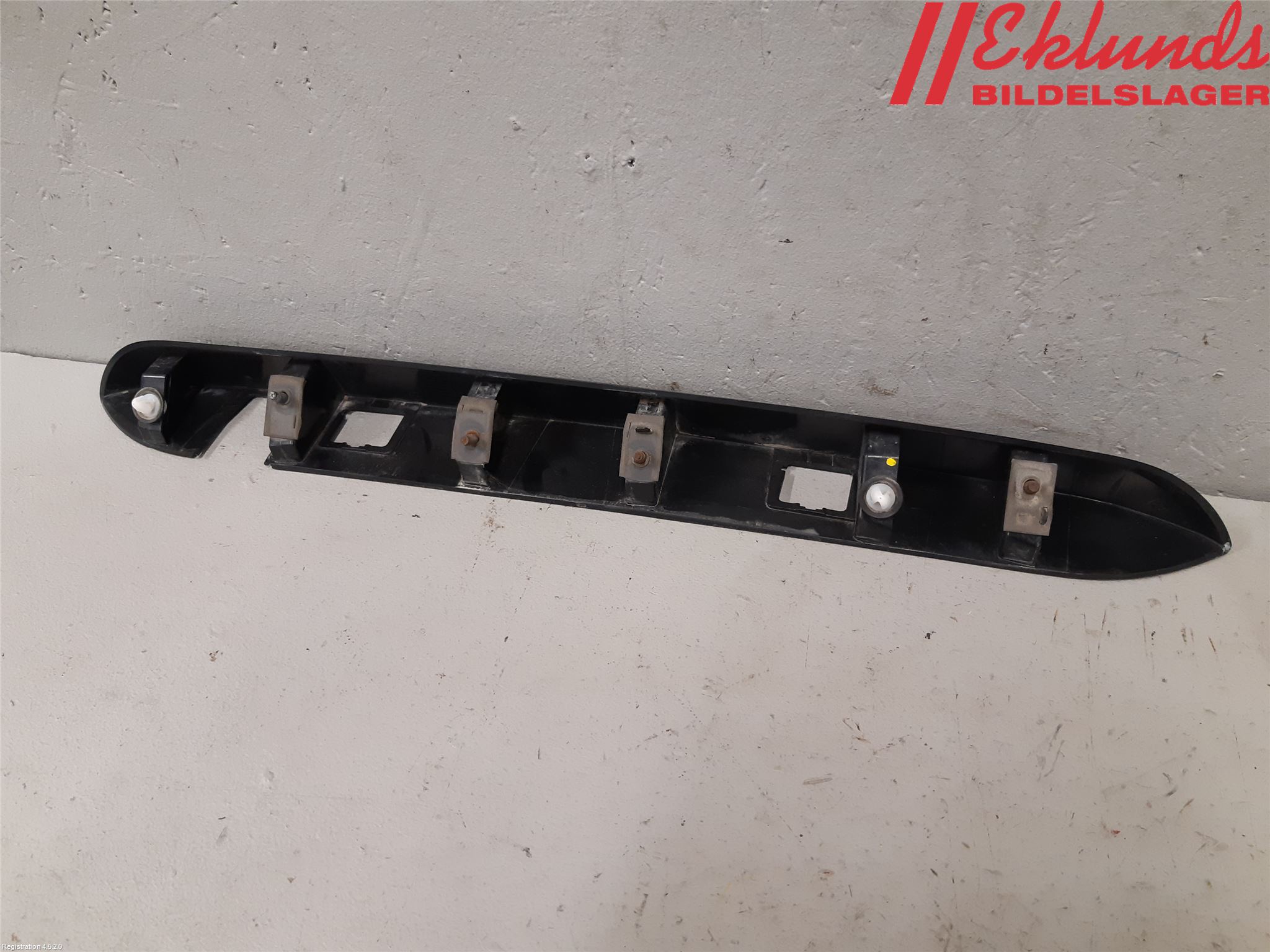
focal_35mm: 26
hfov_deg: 67.3
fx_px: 954
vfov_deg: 53.1
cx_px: 635
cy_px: 476
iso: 160
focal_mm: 3.93
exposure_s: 1/50
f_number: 1.7
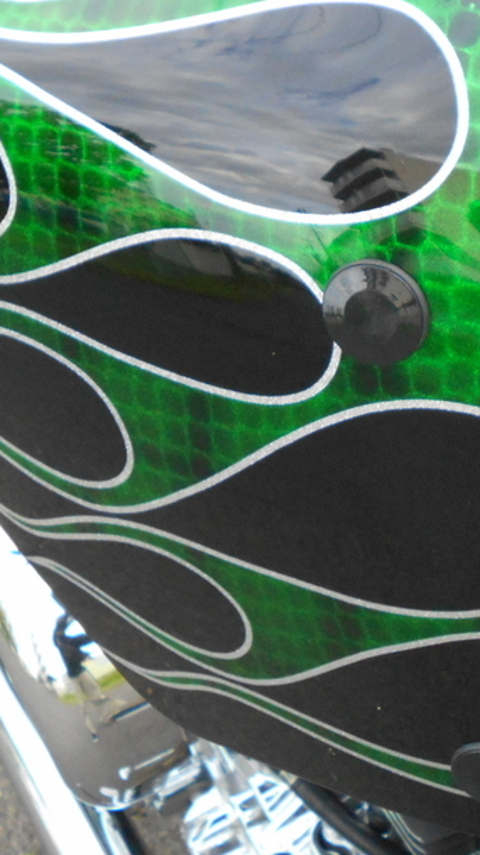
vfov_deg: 22.7
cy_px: 349
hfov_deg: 12.8
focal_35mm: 94
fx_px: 2128
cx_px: 396
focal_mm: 7.7
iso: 320
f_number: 4.2
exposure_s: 1/250
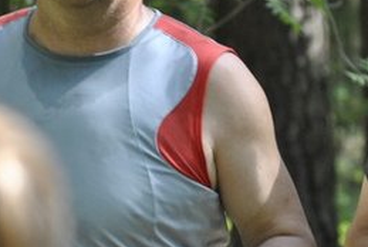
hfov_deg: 4.0
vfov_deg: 2.7
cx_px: 227
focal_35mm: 508
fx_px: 5207
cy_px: 84
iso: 800
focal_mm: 135
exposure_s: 1/250
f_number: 5
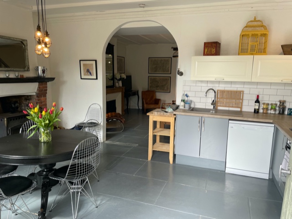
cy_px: 110
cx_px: 146
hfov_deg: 67.3
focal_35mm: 26
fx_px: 219
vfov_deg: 53.0
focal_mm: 4.2
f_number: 1.6
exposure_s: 1/121
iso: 64
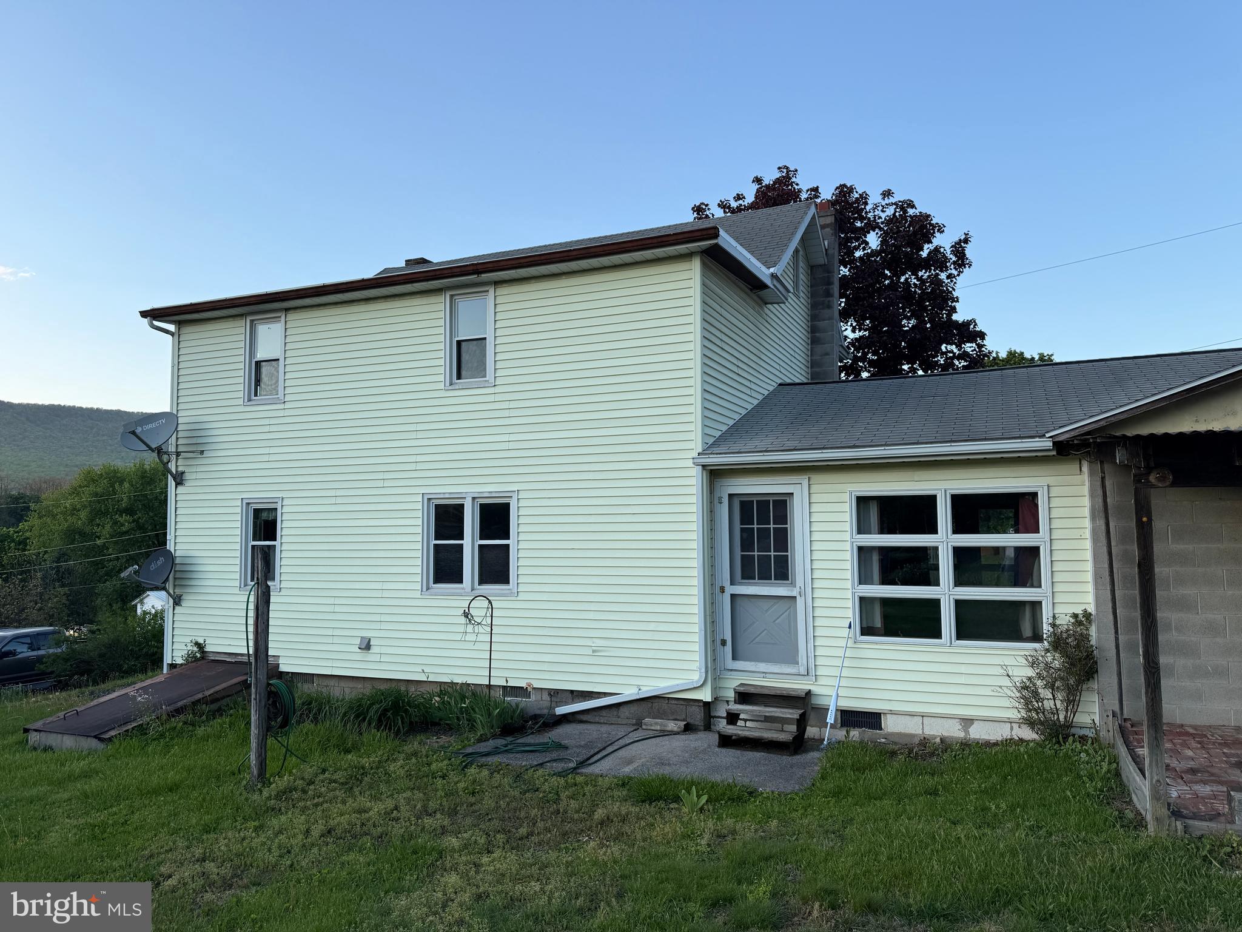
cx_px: 621
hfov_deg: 71.6
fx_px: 861
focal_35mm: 24
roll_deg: +0.4
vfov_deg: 56.8
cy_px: 466
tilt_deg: +5.4
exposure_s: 1/840
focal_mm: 6.76
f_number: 1.78
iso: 80
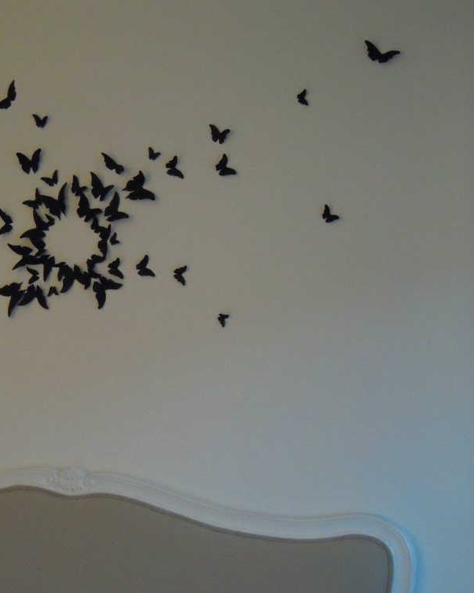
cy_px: 295
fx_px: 1070
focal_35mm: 61
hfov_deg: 24.8
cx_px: 130
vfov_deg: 31.0
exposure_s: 1/125
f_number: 3.4
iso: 800
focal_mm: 8.3
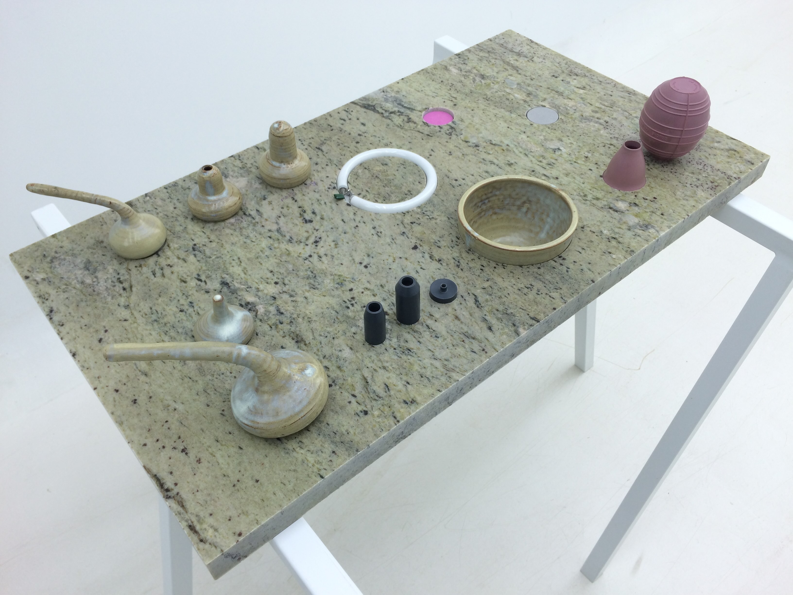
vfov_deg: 48.2
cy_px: 298
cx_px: 396
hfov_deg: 61.7
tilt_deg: -49.1
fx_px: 664
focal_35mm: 29
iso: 32
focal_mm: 4.15
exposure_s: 1/129
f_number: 2.2
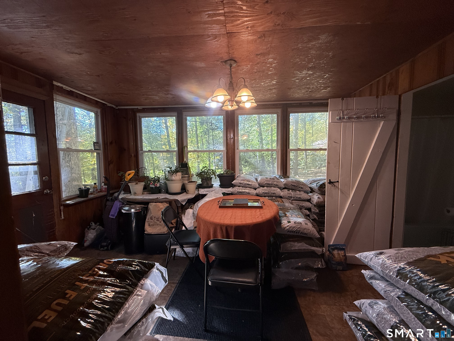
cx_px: 227
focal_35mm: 14
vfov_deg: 85.7
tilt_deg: -3.8
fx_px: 184
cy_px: 170
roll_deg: +1.4
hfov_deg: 102.1
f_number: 2.2
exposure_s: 1/120
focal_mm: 2.22
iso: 250
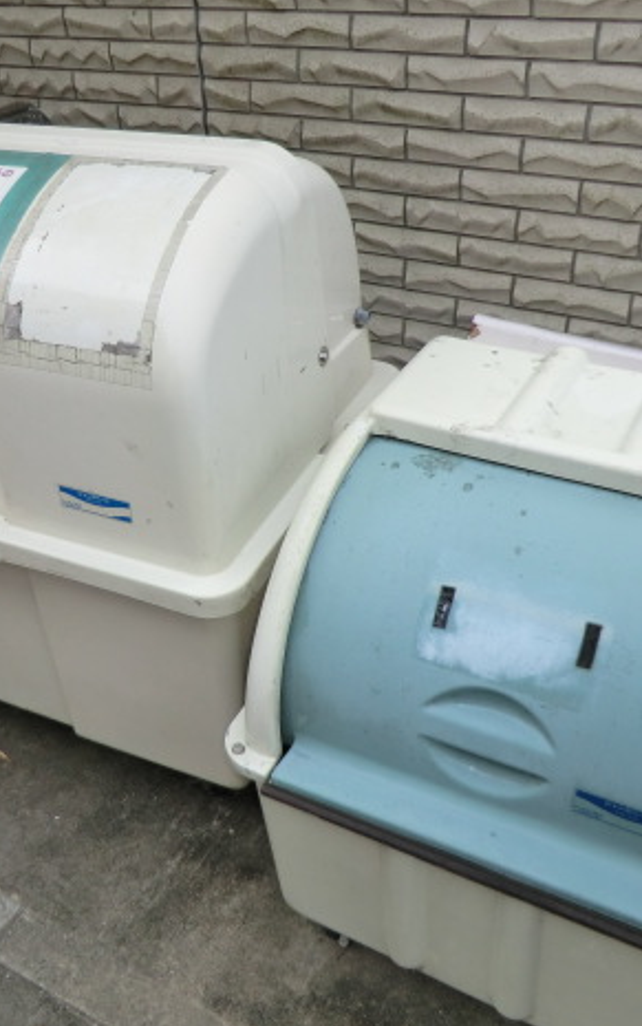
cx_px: 258
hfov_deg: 36.2
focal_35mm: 35
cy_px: 501
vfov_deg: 55.3
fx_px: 979
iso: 80
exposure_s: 1/320
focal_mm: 4.3
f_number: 3.2
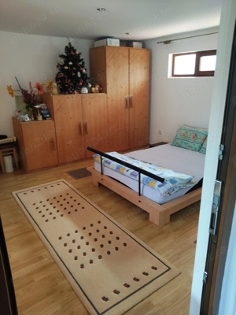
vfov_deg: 69.4
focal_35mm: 25
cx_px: 118
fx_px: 227
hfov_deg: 54.9
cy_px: 158
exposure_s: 1/30
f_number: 1.8
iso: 212
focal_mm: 4.15
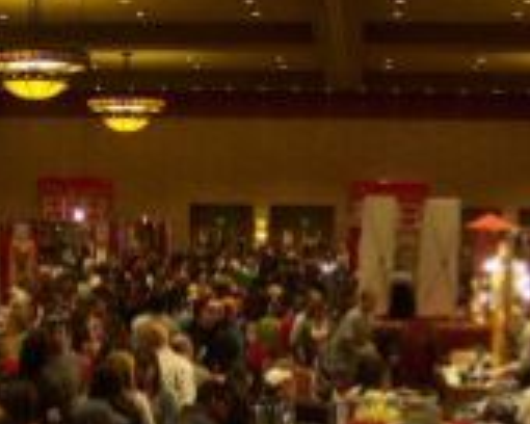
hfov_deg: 21.2
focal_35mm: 90
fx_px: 1412
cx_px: 159
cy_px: 329
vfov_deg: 17.0
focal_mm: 8
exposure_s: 1/30
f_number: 2.8
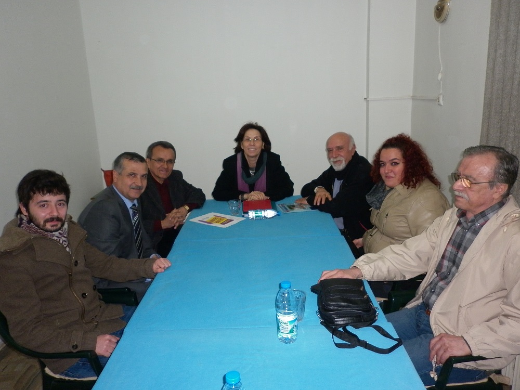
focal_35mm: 28
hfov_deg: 63.4
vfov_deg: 49.7
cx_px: 260
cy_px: 195
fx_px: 421
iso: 125
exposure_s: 1/30
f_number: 2.8
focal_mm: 5
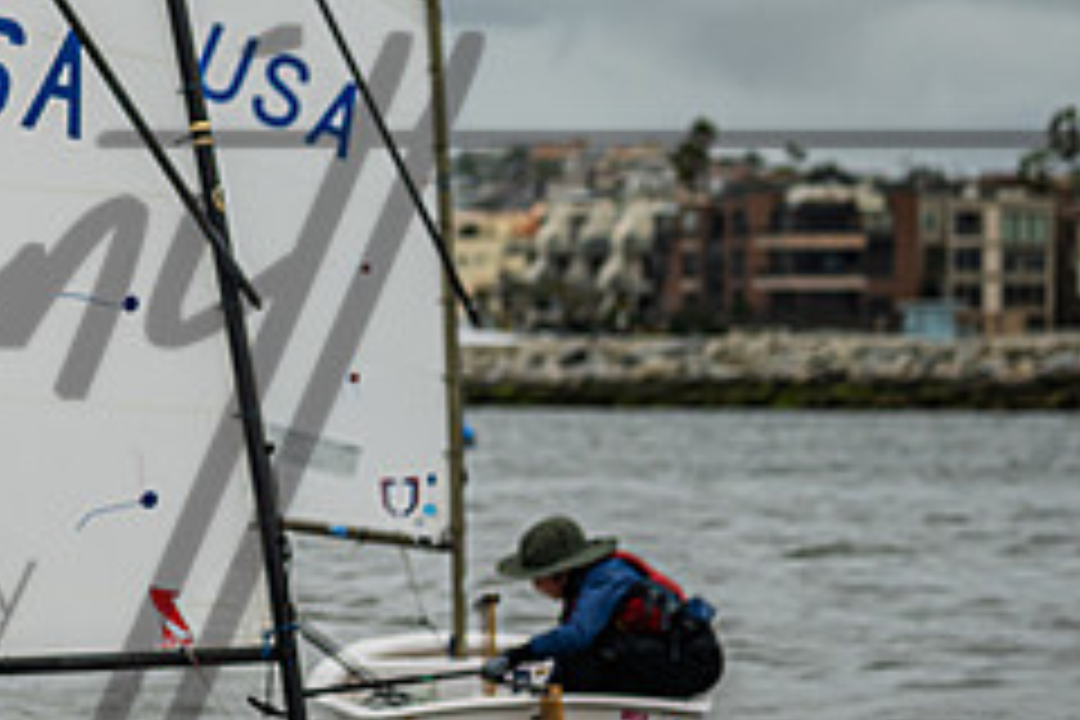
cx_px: -218
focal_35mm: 288
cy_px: 166
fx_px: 8639
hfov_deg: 7.1
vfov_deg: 4.8
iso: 320
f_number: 4.5
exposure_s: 1/3200
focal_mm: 100
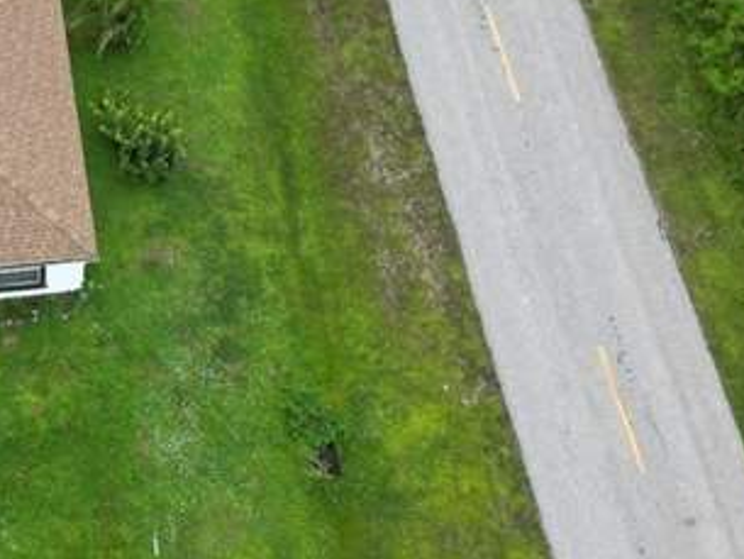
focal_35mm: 63
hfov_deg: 29.1
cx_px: 32
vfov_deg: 23.3
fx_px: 1355
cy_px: 317
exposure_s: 1/1250
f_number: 1.7
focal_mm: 6.72
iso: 100
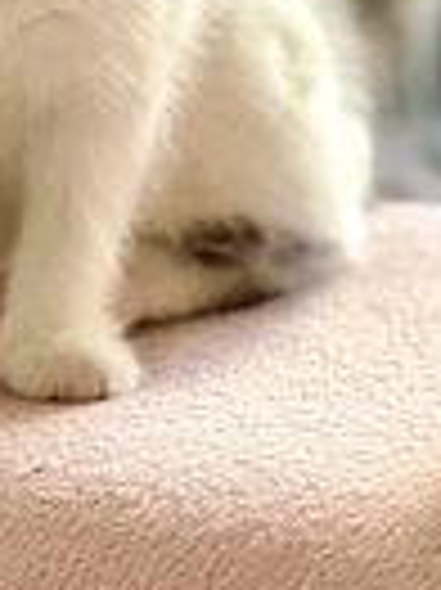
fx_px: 2705
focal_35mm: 159
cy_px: -68
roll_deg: +0.6
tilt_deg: -8.3
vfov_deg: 12.2
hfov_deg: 9.3
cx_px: 302
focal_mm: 6
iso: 160
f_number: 2
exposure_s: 1/100
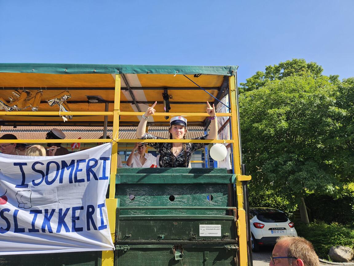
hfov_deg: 73.9
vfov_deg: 58.9
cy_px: 133
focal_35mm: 23
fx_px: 235
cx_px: 177
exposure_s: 1/914
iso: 25
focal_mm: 5.4
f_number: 1.8
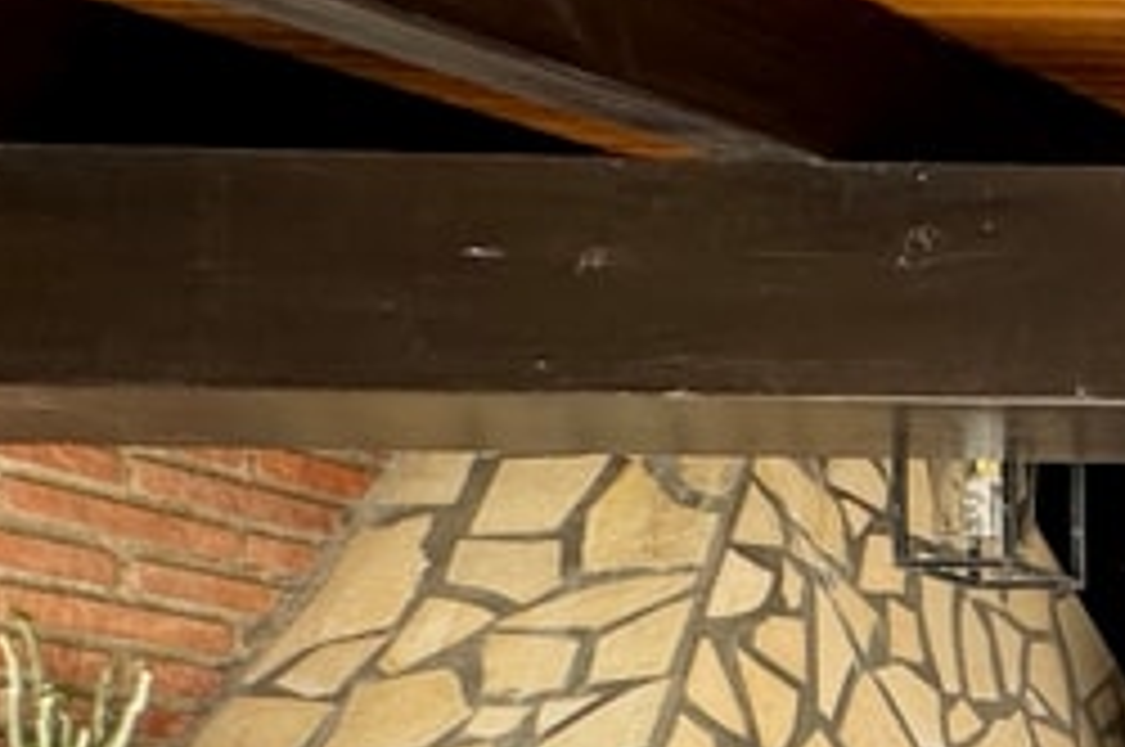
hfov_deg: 17.0
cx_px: 2452
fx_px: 2185
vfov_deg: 17.9
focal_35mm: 70
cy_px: 1017
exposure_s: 1/325
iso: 40
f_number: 2.2
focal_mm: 2.22
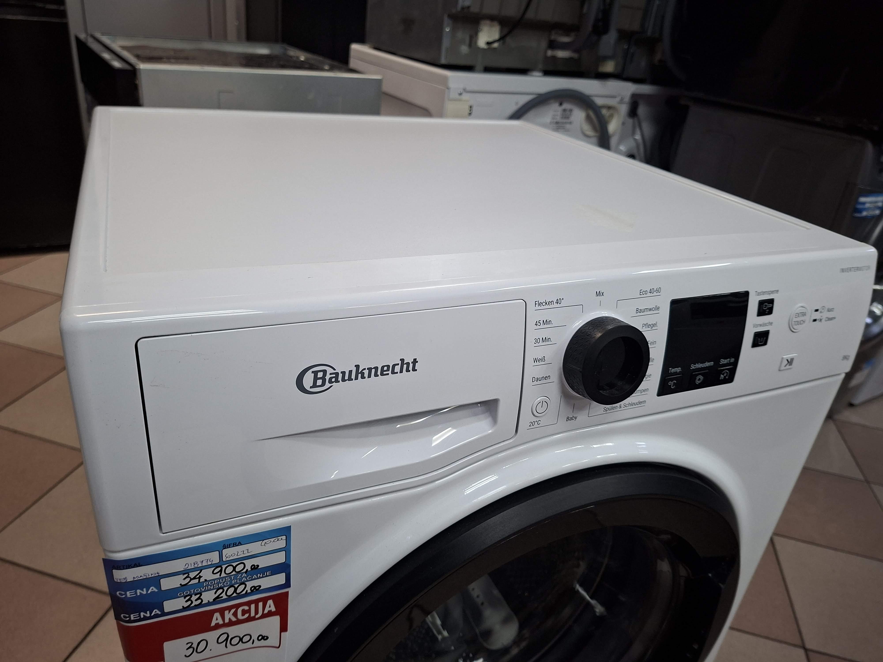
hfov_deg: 73.9
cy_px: 331
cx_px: 442
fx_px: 587
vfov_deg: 58.9
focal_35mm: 23
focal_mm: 5.54
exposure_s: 1/100
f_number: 1.8
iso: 250
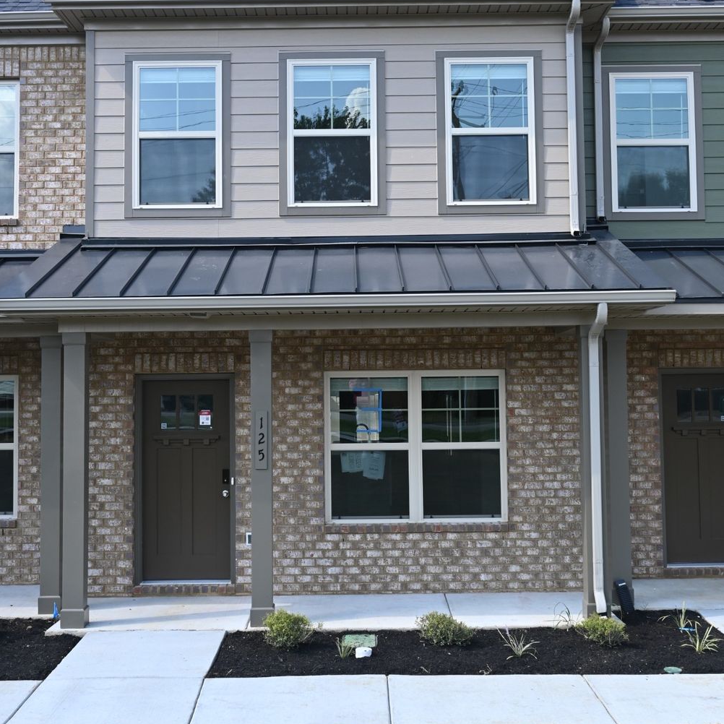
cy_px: 315
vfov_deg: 38.3
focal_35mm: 44
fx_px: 1041
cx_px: 357
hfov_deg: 38.4
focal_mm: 22.5
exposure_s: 1/250
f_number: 5.6
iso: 180
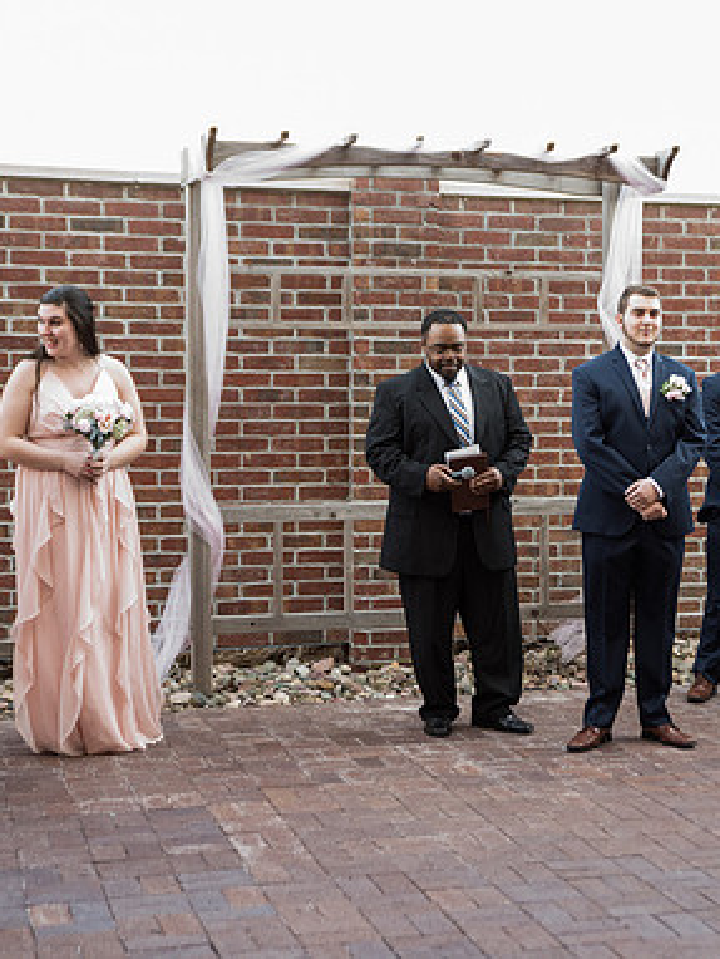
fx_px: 1939
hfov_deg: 20.8
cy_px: 476
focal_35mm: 70
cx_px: 567
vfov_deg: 27.8
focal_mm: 48
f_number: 2.8
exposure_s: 1/200
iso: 500
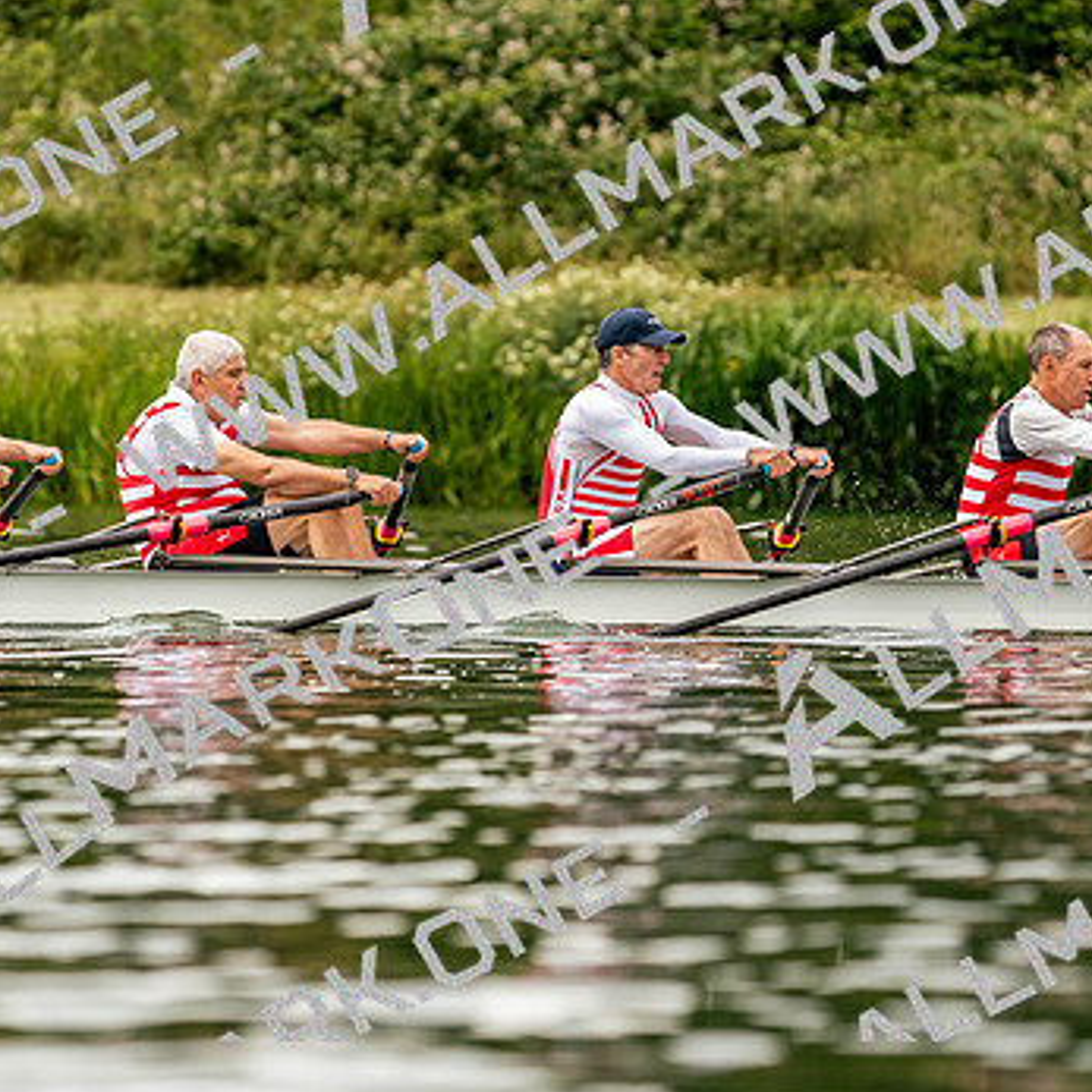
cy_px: 502
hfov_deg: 3.7
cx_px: 507
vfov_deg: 3.7
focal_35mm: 480
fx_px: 17131
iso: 320
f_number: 6.3
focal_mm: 338
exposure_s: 1/2000
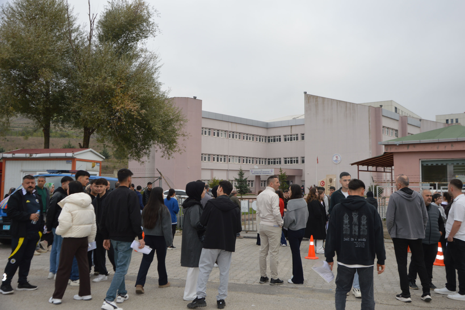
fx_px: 426
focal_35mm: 33
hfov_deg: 57.2
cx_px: 232
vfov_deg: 40.0
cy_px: 155
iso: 100
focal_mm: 22
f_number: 5.6
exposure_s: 1/200
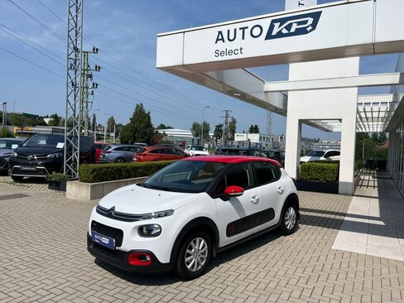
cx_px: 202
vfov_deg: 53.1
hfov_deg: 67.3
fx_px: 303
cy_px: 152
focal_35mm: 26
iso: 50
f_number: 1.6
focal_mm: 5.1
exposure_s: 1/7353
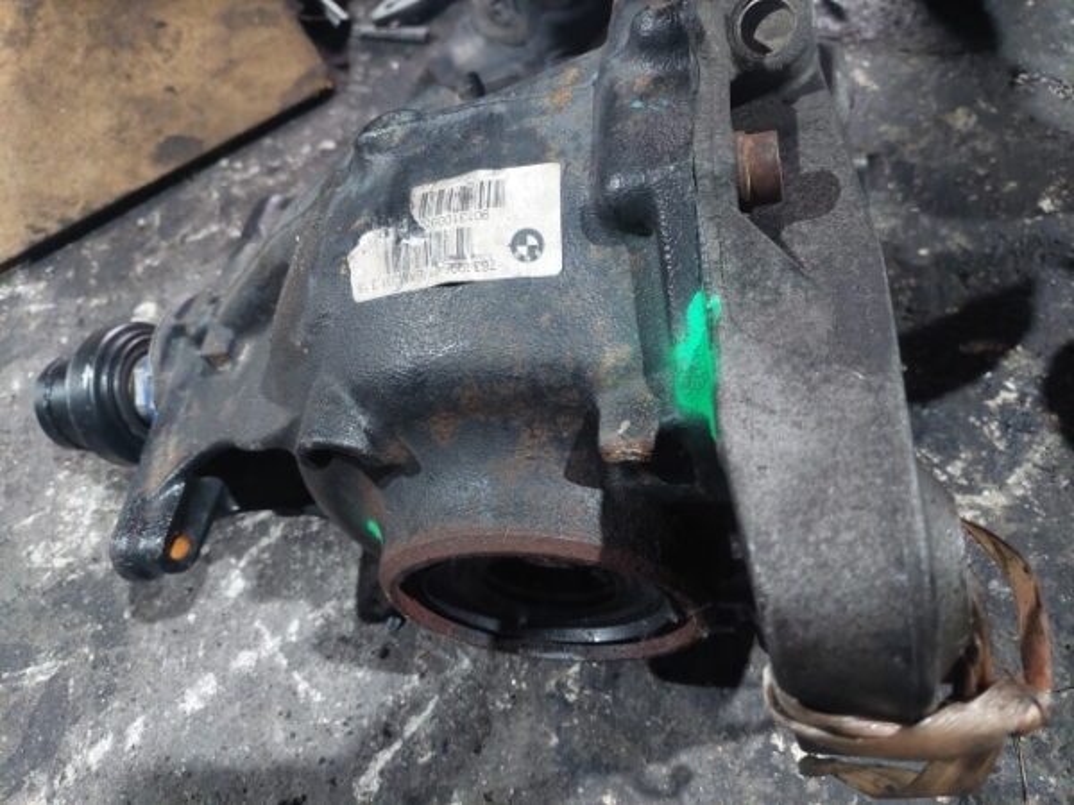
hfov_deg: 69.4
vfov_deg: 54.9
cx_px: 537
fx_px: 776
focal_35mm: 25
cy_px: 402
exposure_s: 1/33.3
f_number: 1.8
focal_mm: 5.23
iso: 500
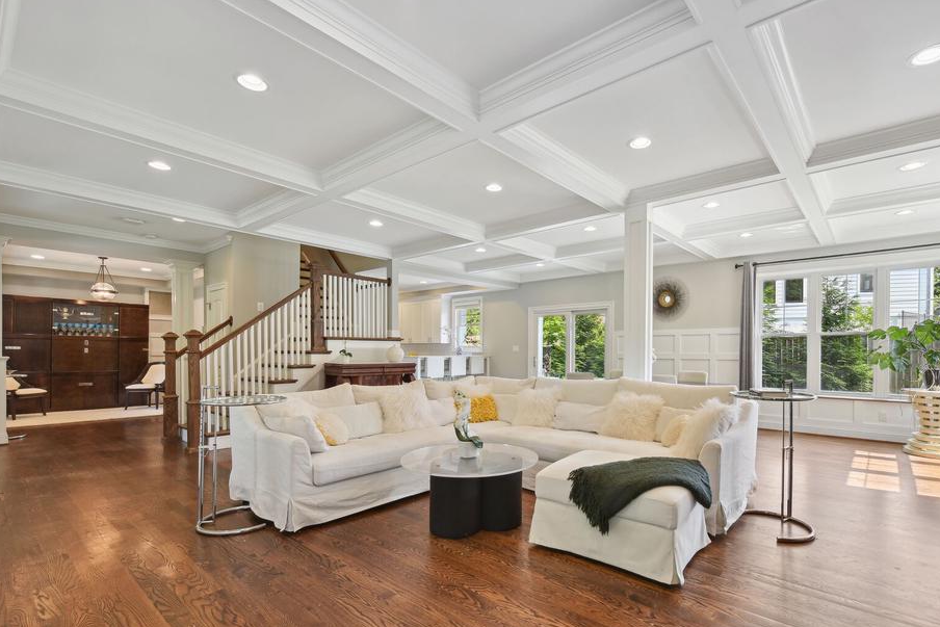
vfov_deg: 70.3
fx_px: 444
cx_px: 520
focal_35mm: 17
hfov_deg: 92.9
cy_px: 346
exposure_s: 1/13
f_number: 8
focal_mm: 15
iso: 200
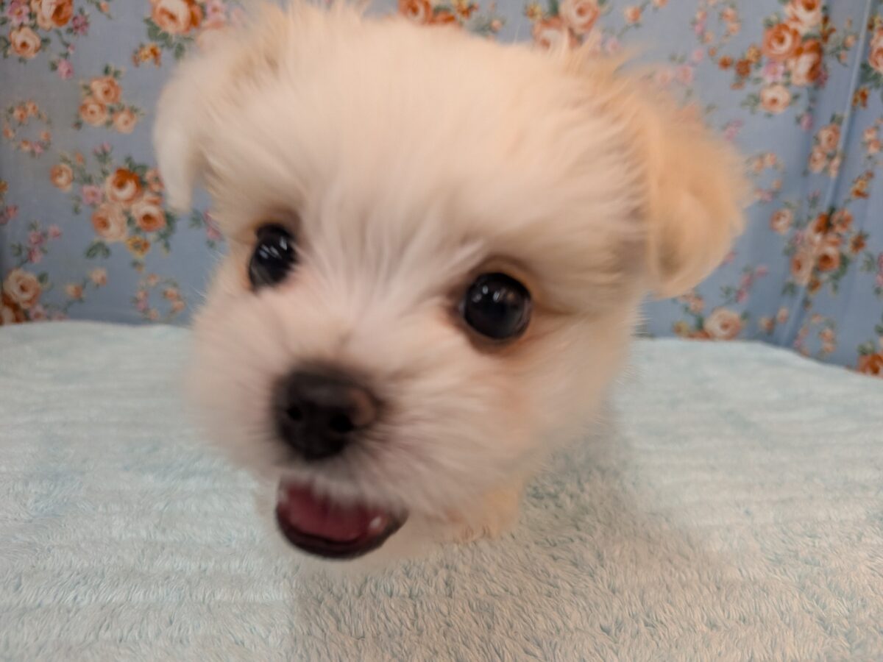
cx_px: 442
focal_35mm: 24
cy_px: 331
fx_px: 612
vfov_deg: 56.8
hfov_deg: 71.6
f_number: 1.7
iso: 121
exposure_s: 1/120
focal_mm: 4.53
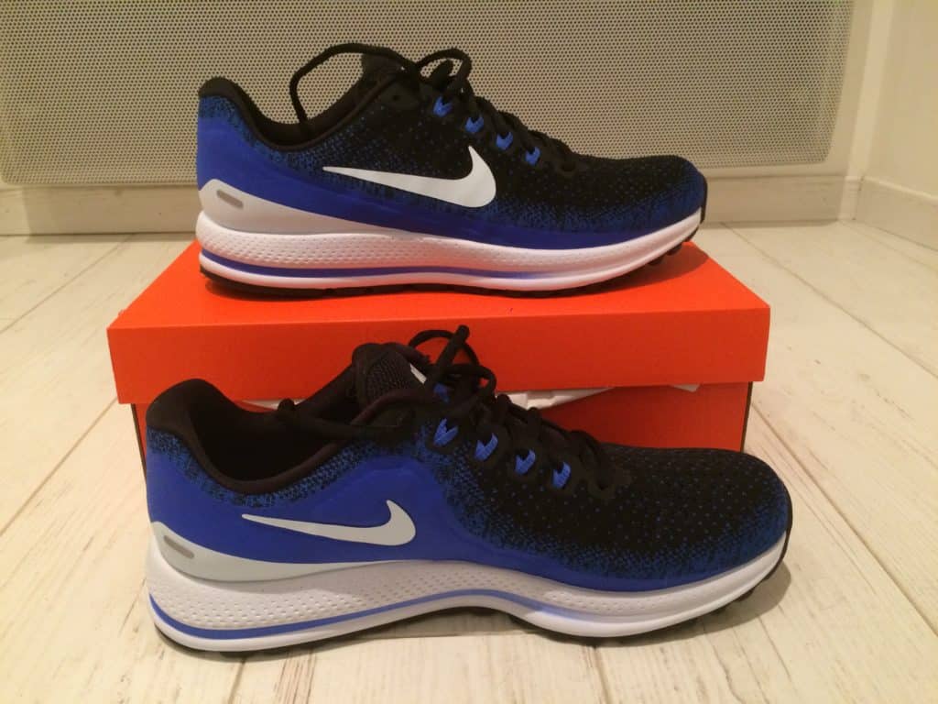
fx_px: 786
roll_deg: +2.5
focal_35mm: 29
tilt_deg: -21.5
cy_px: 352
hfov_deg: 61.7
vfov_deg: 48.2
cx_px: 469
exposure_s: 1/25
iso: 250
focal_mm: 4.15
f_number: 2.2
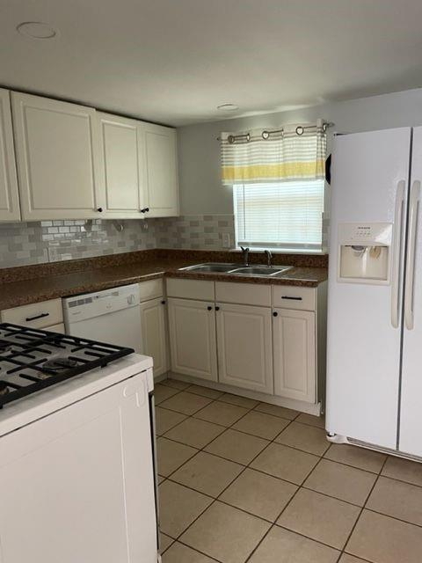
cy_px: 282
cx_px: 211
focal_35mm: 26
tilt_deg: -8.3
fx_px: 423
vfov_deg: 67.3
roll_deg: +2.6
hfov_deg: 53.1
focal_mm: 4.2
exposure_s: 1/60
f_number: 1.6
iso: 400
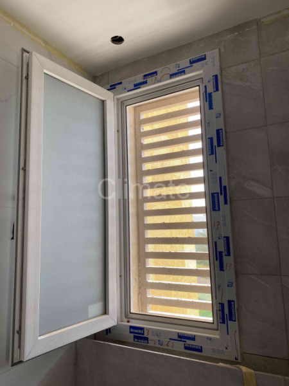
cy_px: 193
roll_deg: +3.1
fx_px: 289
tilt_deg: +9.7
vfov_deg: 67.3
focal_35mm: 26
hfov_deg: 53.1
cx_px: 144
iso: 32
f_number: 1.8
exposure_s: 1/144
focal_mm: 4.25
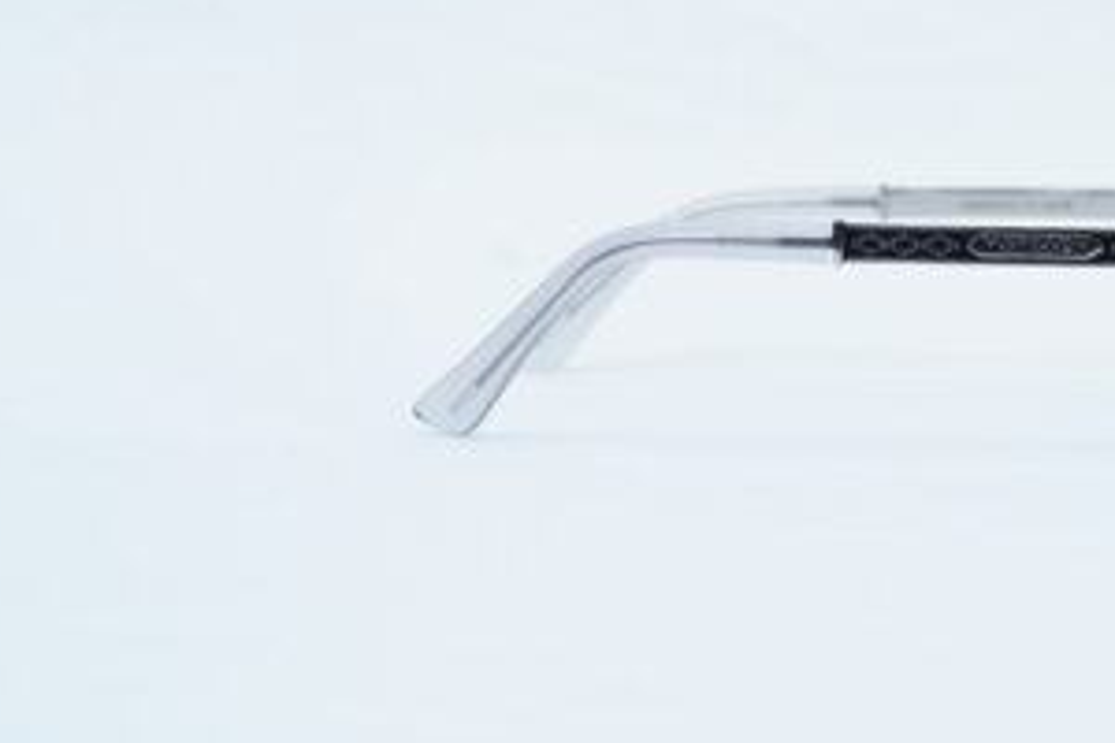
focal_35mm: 100
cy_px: 219
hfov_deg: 20.1
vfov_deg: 13.7
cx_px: 937
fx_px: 3097
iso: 200
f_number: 9
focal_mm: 50
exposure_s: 1/160
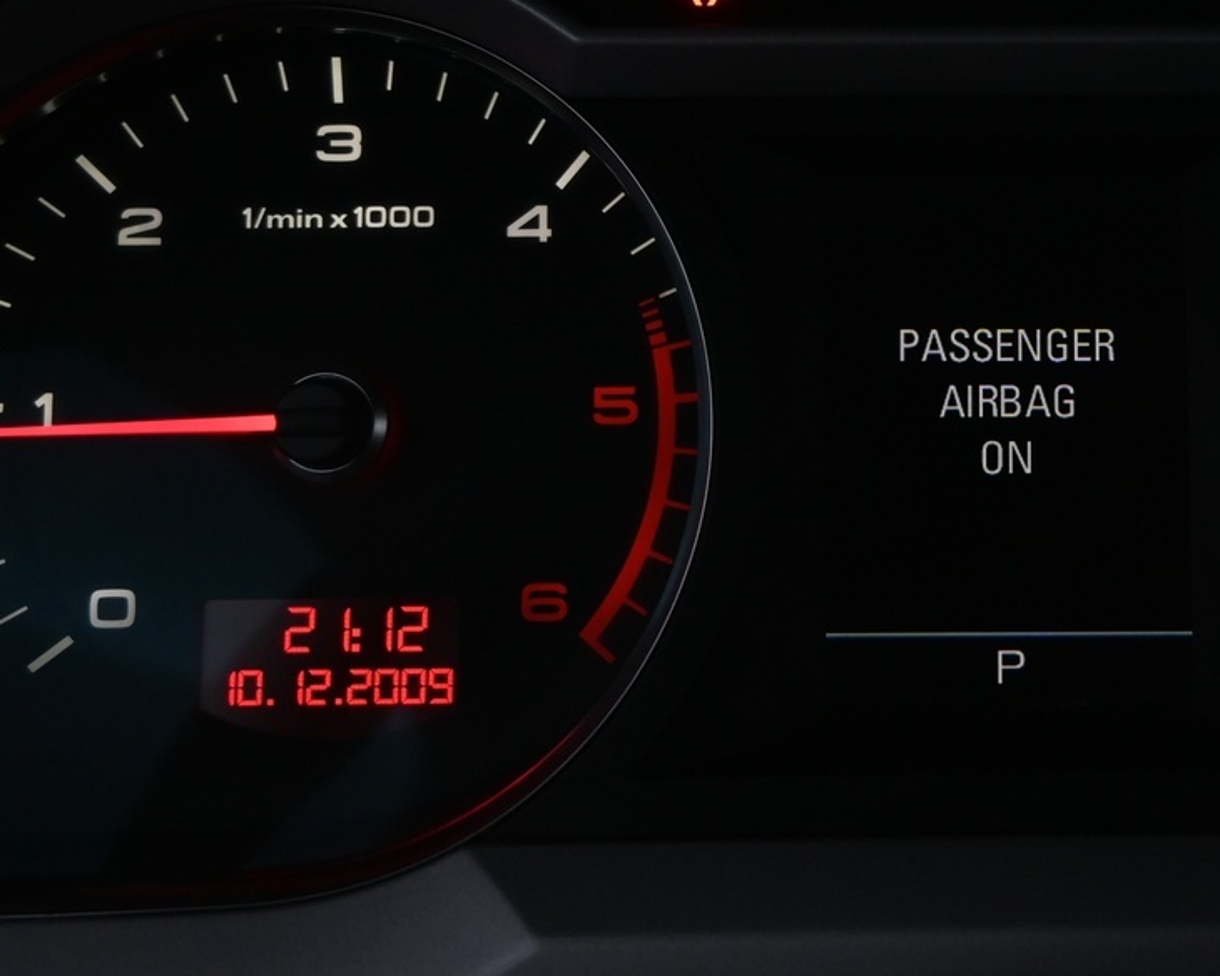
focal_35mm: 50
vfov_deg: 29.9
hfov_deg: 36.0
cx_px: 986
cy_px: 294
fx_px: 1805
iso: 1000
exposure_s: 1/50
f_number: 3.5
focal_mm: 16
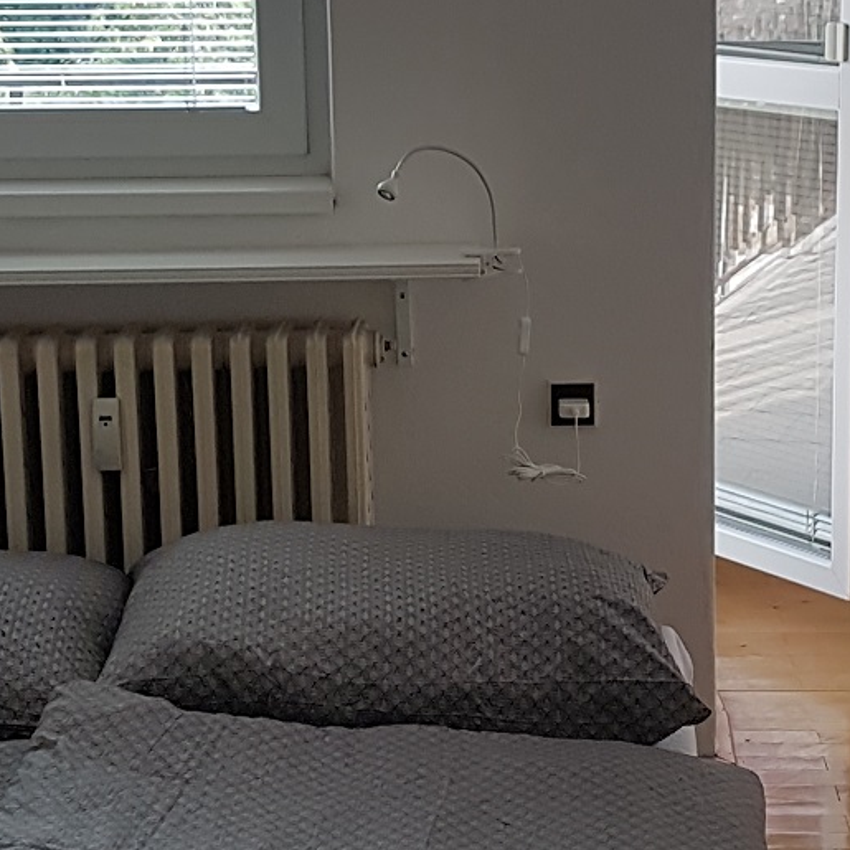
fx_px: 2500
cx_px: 531
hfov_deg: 19.3
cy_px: 414
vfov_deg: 19.3
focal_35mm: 90
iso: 40
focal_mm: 4.2
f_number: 1.7
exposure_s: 1/100
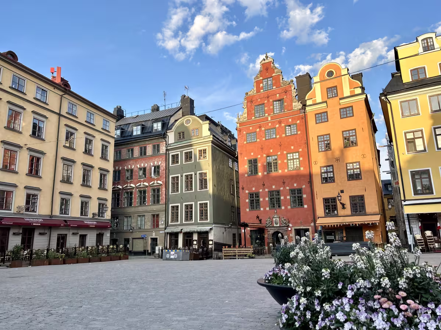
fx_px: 331
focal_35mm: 26
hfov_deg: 67.3
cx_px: 220
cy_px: 165
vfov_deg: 53.1
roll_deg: +1.0
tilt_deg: +12.4
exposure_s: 1/1147
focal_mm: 5.7
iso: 50
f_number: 1.5
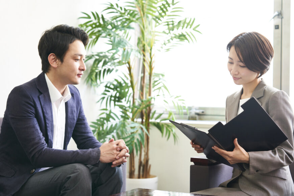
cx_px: 147
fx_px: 572
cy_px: 98
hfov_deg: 28.8
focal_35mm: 70
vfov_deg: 19.5
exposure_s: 1/160
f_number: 3.2
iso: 640
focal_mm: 70
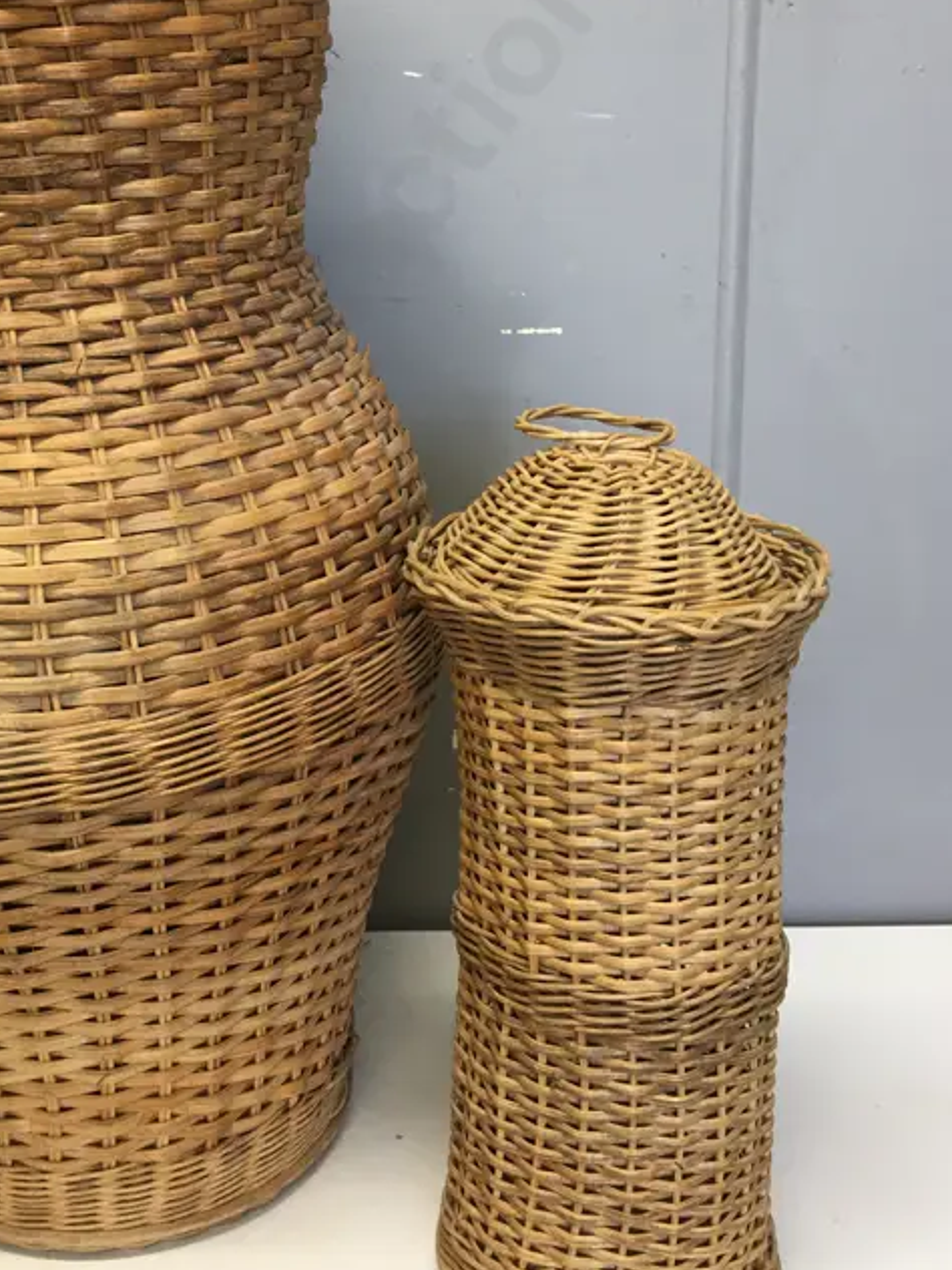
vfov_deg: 39.9
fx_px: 1723
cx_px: 257
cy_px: 408
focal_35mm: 47
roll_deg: +0.1
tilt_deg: -10.4
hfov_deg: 30.4
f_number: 2.2
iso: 50
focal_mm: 4.15
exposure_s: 1/33
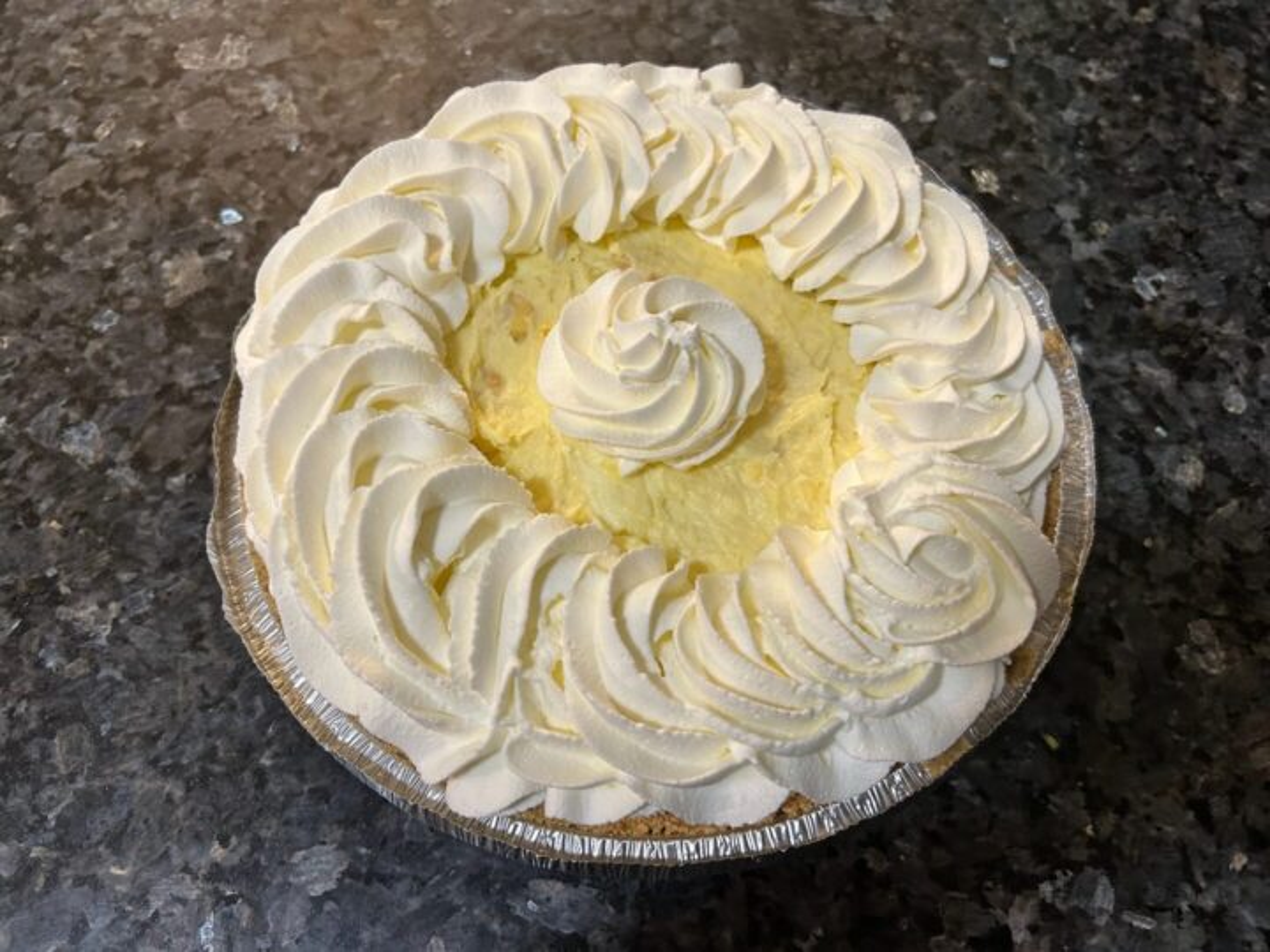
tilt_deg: -65.1
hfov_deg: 67.3
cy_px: 476
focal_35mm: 26
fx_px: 954
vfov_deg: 53.1
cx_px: 635
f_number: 1.5
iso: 160
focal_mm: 5.7
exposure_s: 1/60
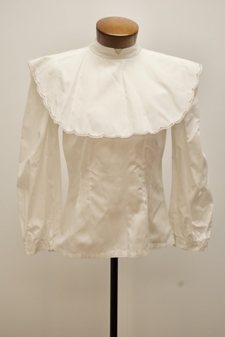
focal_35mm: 68
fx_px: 633
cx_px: 112
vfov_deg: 29.9
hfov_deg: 20.2
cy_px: 168
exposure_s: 1/100
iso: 1600
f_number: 9
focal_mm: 45
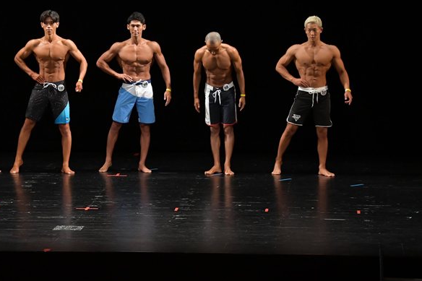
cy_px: 105
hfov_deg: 10.5
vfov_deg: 7.0
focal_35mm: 195
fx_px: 2285
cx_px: 155
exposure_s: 1/400
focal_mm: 98
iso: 3200
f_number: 5.6
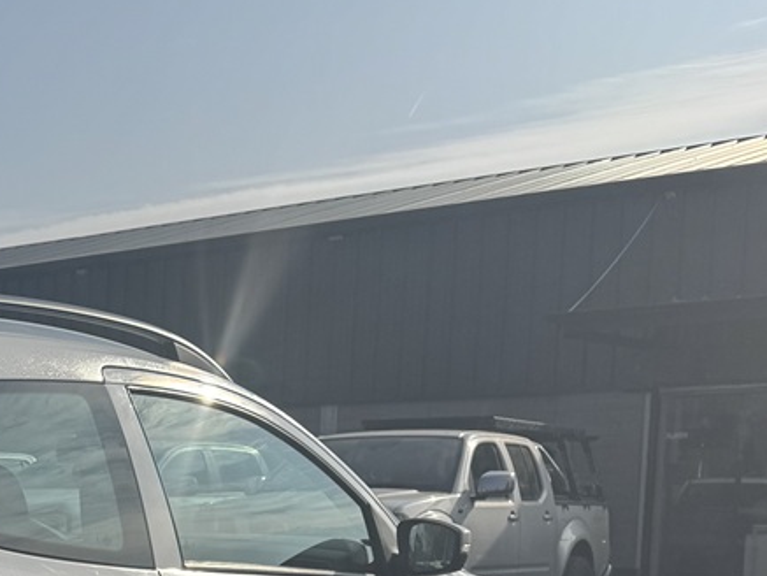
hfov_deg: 22.3
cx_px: -317
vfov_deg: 18.7
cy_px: 681
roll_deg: +0.3
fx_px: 1662
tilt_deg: -5.2
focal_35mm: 75
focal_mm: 6.76
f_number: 1.78
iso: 80
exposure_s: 1/7937
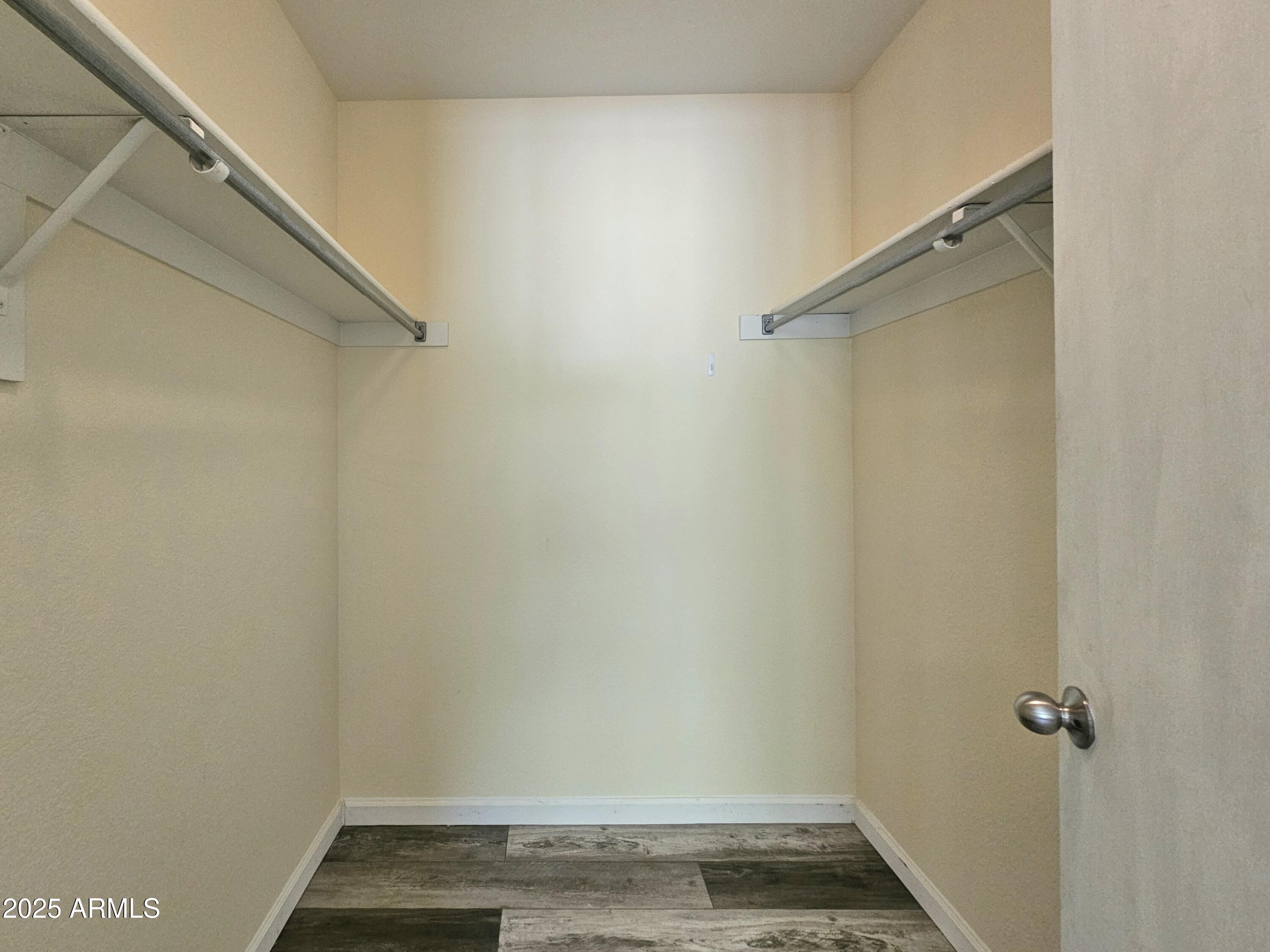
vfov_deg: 89.9
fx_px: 477
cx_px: 635
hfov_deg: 106.2
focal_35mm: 13
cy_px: 476
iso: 320
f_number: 2.2
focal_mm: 2.2
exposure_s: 1/60.2
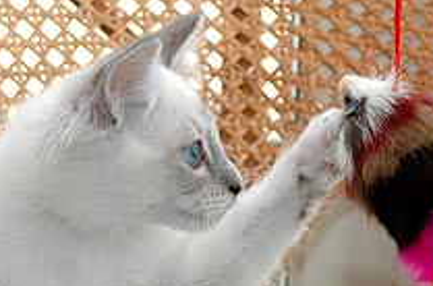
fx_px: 2482
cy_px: 311
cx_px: 184
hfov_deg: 10.0
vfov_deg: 6.6
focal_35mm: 207
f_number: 7.1
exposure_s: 1/200
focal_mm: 48
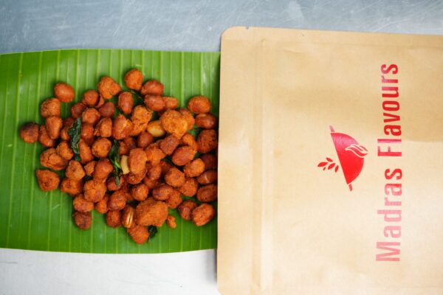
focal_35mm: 90
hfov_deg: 22.6
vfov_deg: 15.2
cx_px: 222
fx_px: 1107
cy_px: 148
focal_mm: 90
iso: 1000
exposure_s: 1/250
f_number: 3.5
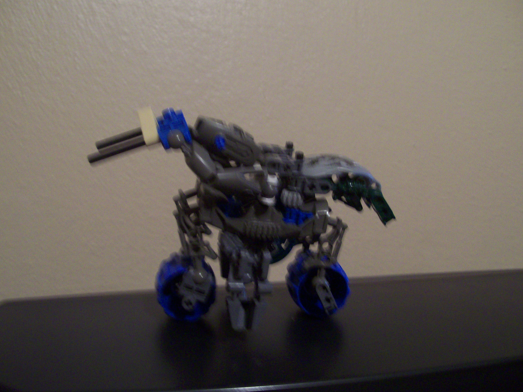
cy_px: 198
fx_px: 574
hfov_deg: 49.0
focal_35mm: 38
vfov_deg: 37.7
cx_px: 252
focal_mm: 6
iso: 160
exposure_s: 1/8
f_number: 2.7
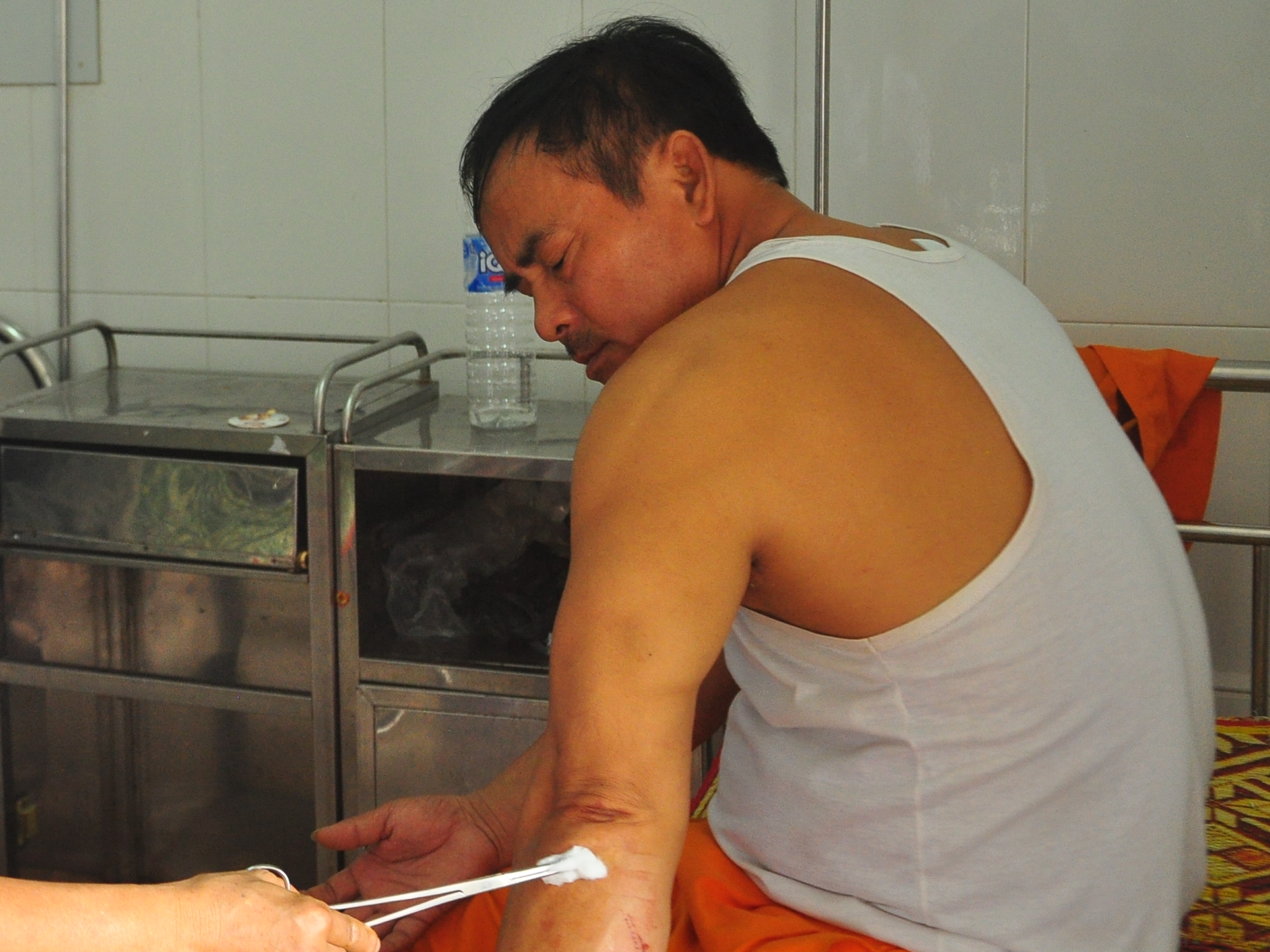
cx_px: 239
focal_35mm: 63
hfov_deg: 30.0
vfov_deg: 23.2
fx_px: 2305
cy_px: 324
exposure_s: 1/100
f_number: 5
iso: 800
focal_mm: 25
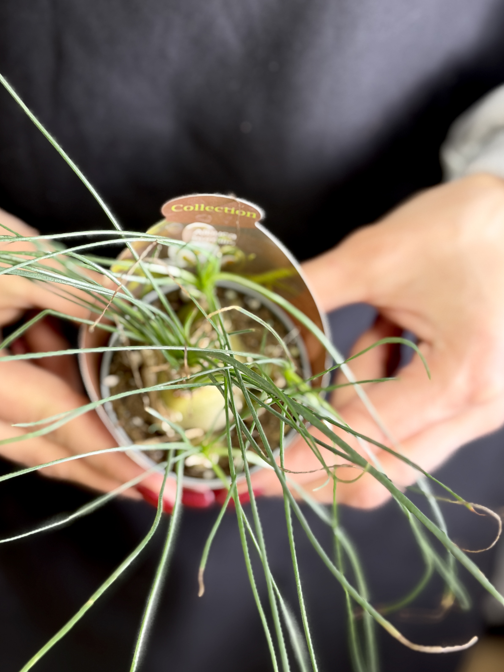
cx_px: 188
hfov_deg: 24.0
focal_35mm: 61
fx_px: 1184
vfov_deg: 31.7
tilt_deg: -45.0
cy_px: 304
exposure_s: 1/60
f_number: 1.78
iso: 100
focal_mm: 6.76
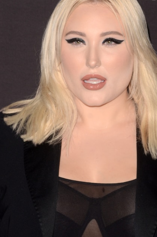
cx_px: 94
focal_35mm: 225
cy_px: 118
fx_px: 1475
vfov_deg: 9.2
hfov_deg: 6.1
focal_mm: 95
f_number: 9
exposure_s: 1/250
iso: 400
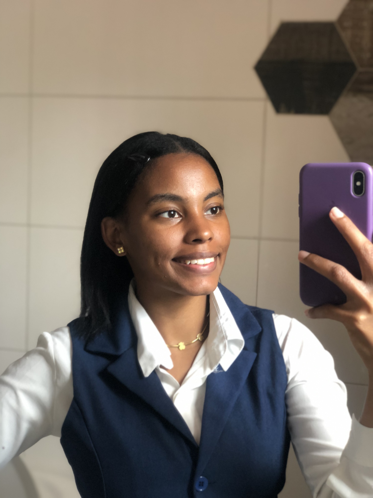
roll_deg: -1.9
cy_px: 249
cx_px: 186
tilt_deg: -4.3
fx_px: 747
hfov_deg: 28.0
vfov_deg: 36.8
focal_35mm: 52
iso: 125
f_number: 2.4
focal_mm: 6
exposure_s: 1/30
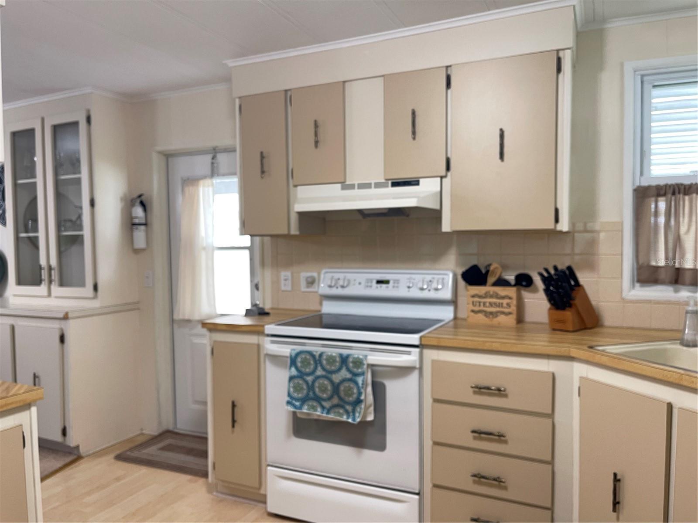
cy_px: 262
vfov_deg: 54.9
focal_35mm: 25
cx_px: 349
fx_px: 504
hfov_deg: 69.4
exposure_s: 1/60
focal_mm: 5.1
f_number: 1.6
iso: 200
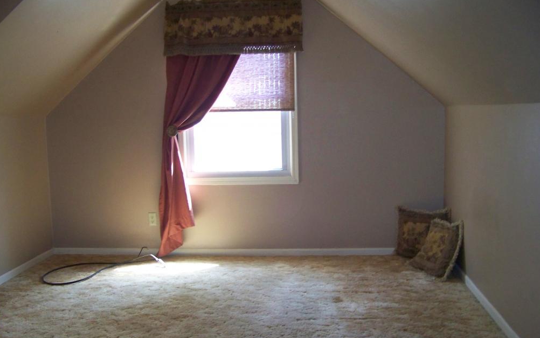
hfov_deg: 50.4
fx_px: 574
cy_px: 196
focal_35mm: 39
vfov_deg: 32.7
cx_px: 271
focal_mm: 5.85
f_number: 2.8
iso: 200
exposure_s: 1/30
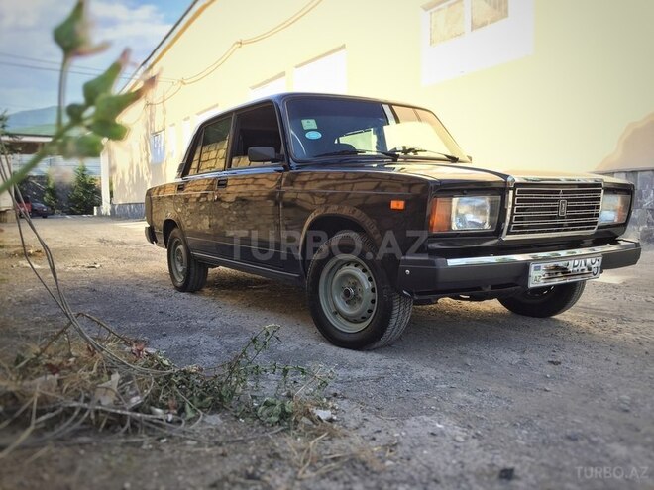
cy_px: 245
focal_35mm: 29
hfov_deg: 61.7
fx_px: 548
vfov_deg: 48.2
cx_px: 327
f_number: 2.2
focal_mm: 4.15
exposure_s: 1/412
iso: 32
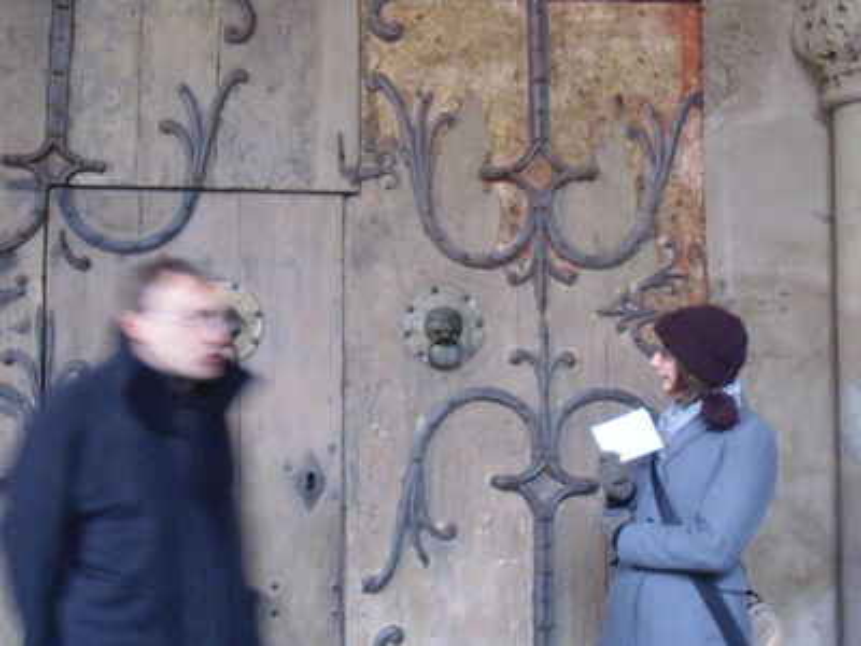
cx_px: 430
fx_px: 1368
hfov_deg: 34.9
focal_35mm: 55
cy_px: 323
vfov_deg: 26.6
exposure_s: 1/10
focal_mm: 9.3
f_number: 3.7
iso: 400
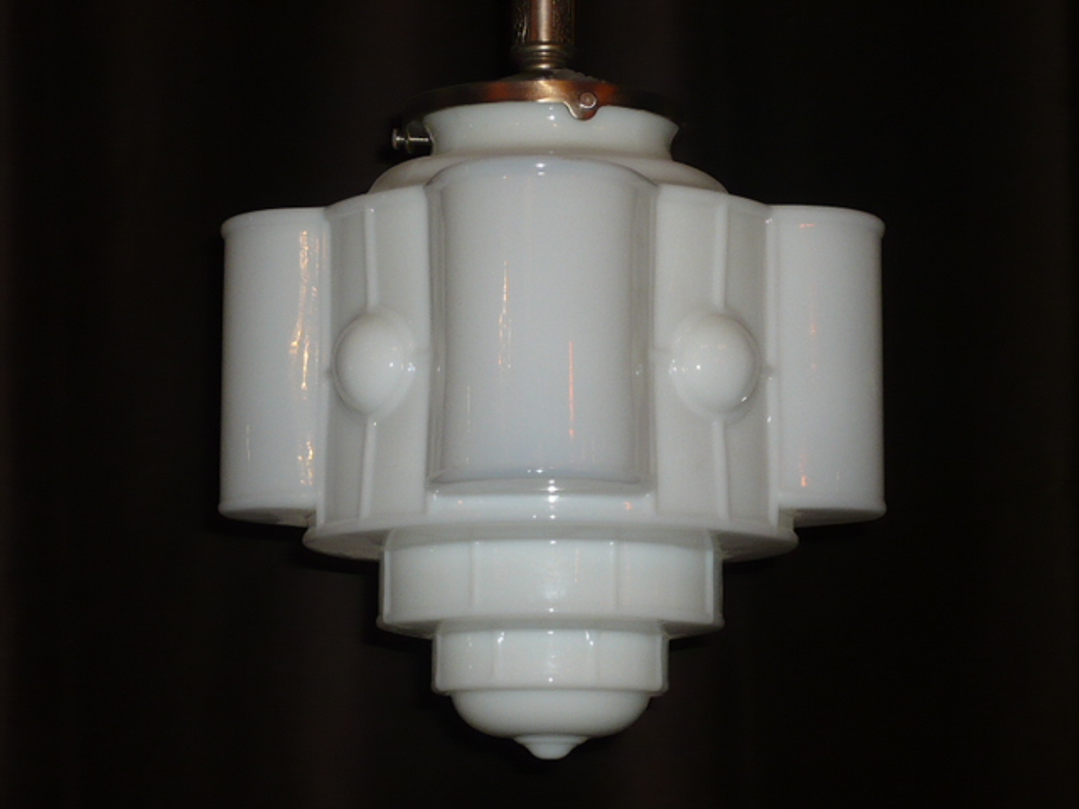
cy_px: 404
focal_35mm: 115
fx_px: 3585
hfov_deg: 17.1
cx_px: 540
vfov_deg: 12.9
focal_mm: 13.9
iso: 100
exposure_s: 1/30
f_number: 4.4
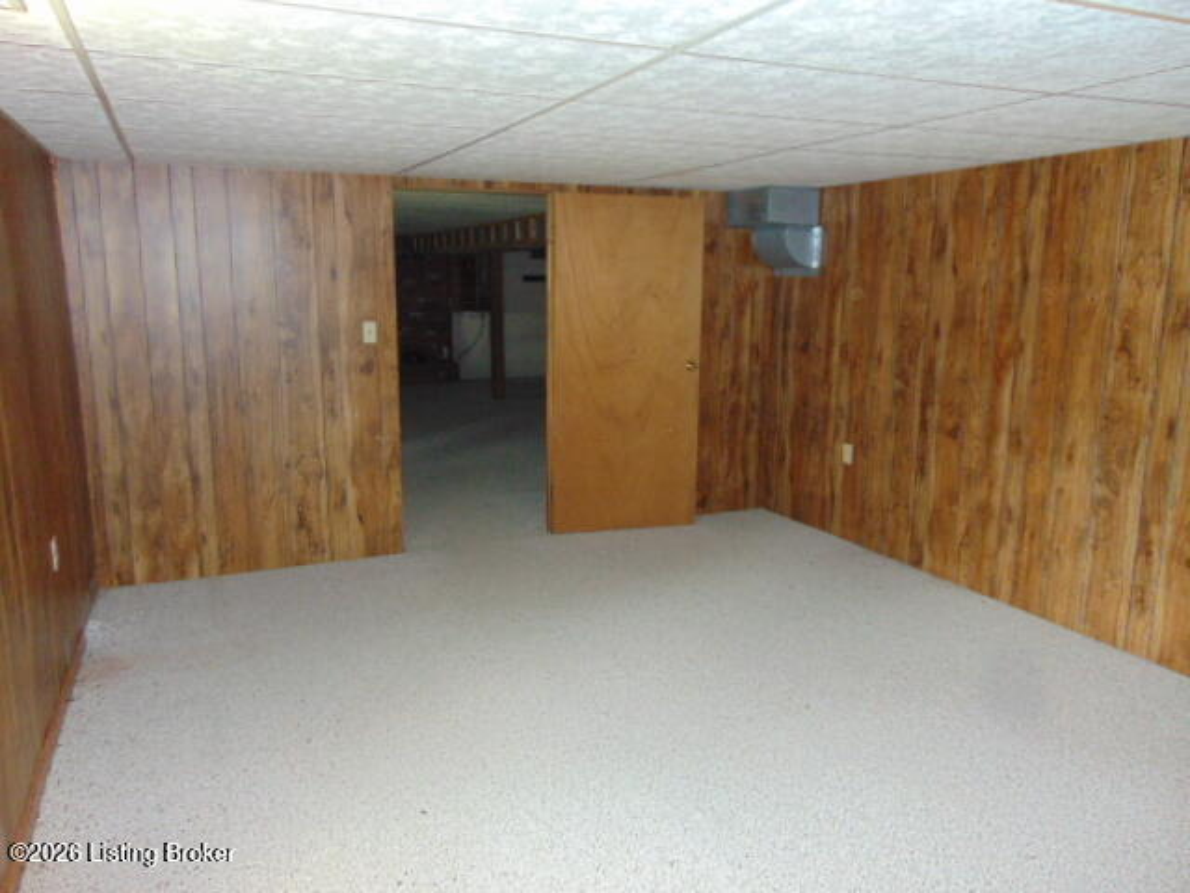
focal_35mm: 25
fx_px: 859
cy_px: 446
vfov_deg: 54.9
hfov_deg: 69.4
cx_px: 595
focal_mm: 4.5
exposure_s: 1/30
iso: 200
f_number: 3
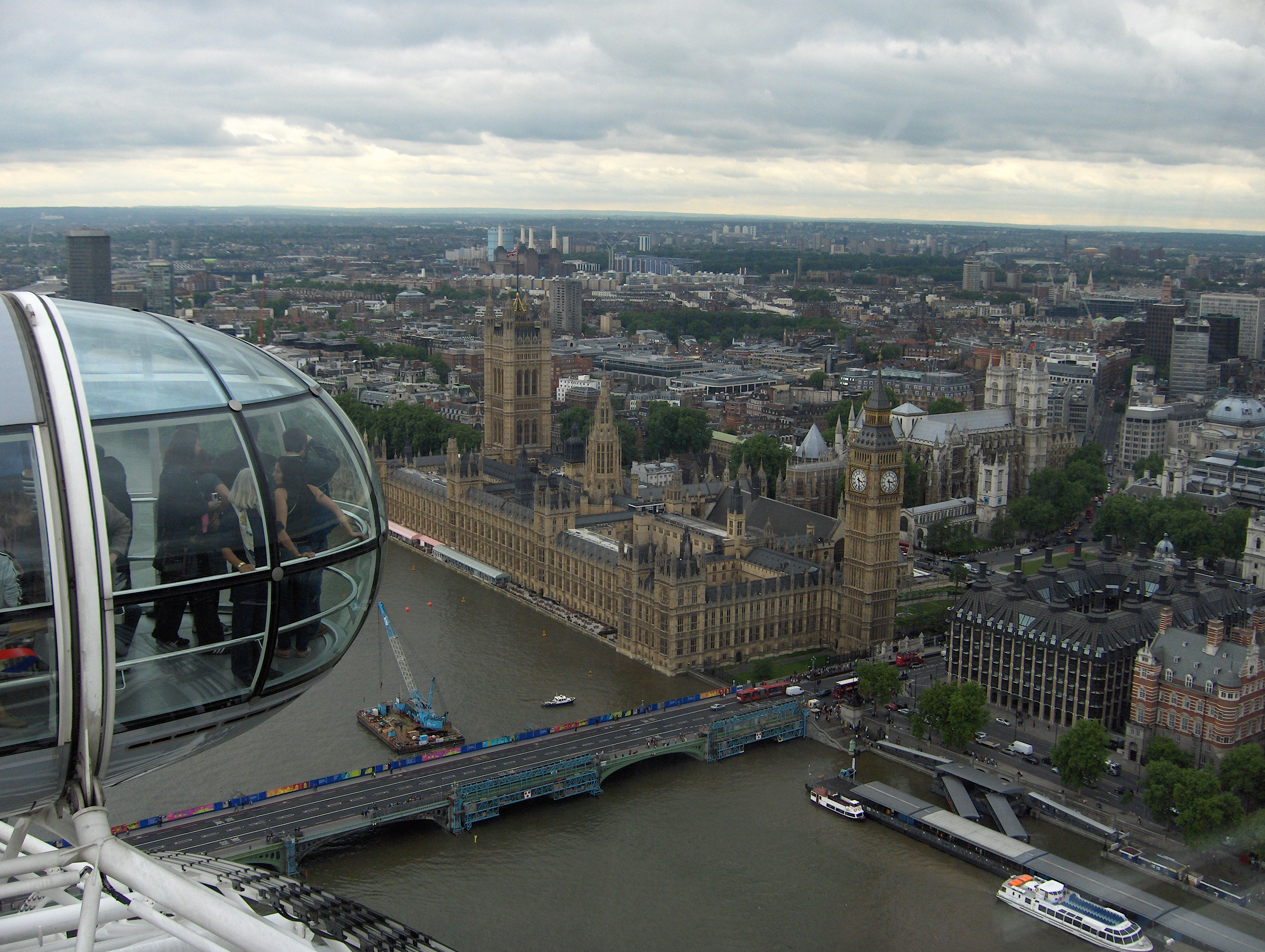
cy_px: 476
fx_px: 1427
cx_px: 632
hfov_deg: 47.8
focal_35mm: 39
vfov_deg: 36.9
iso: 100
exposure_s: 1/400
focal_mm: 8
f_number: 2.8
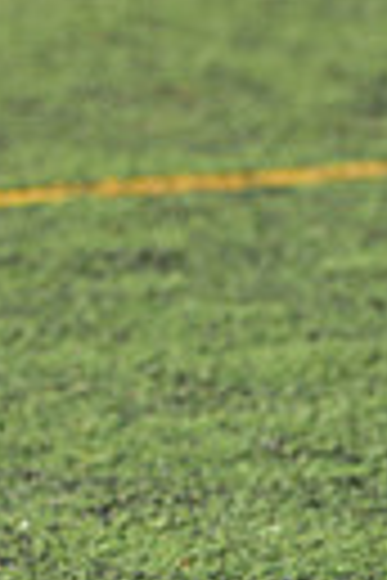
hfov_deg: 2.3
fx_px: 9432
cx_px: -344
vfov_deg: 3.5
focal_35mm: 585
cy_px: -247
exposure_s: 1/250
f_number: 5
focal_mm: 130
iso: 64
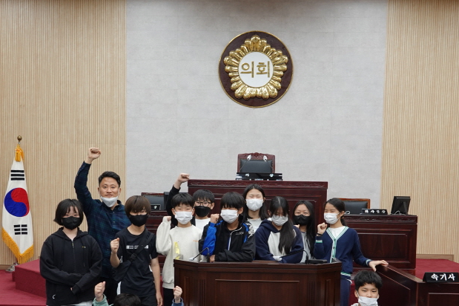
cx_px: 231
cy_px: 239
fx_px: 535
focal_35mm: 42
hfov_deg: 46.4
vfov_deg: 31.2
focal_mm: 9.63
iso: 125
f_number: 2.5
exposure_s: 1/30
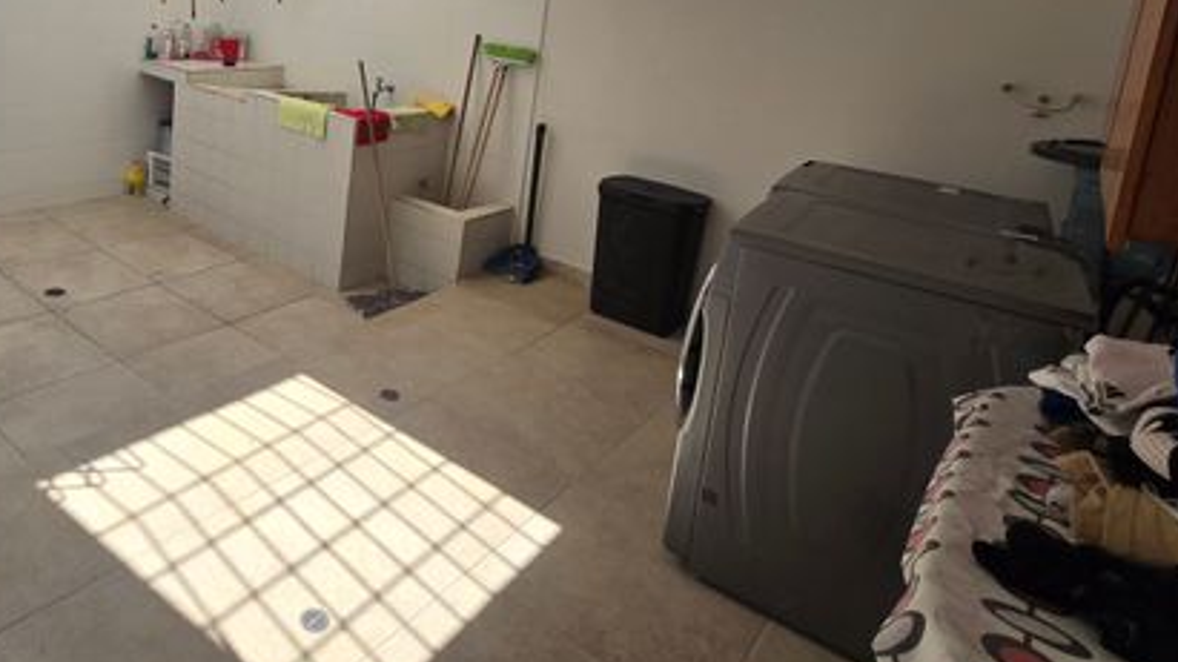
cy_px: 86
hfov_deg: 74.1
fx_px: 718
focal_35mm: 23
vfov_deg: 45.6
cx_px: 320
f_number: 2.2
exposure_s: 1/1129
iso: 50
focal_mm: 2.2
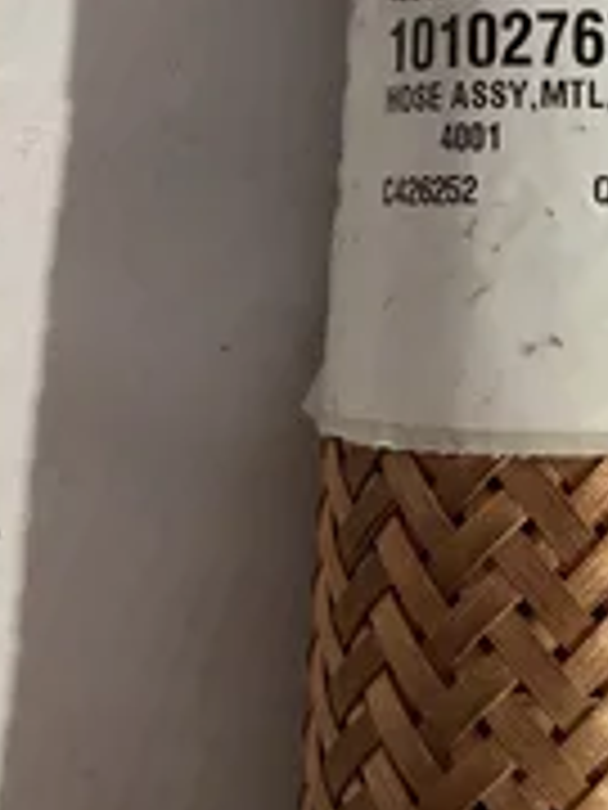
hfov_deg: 20.6
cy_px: 9
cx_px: 608
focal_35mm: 69
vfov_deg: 26.7
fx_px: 1616
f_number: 2.4
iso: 400
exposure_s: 1/50
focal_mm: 3.3
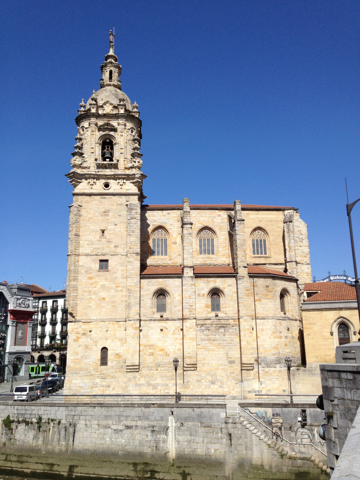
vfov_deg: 52.6
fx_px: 485
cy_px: 240
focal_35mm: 35
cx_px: 180
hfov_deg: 40.7
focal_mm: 4.28
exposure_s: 1/2513
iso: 64
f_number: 2.4
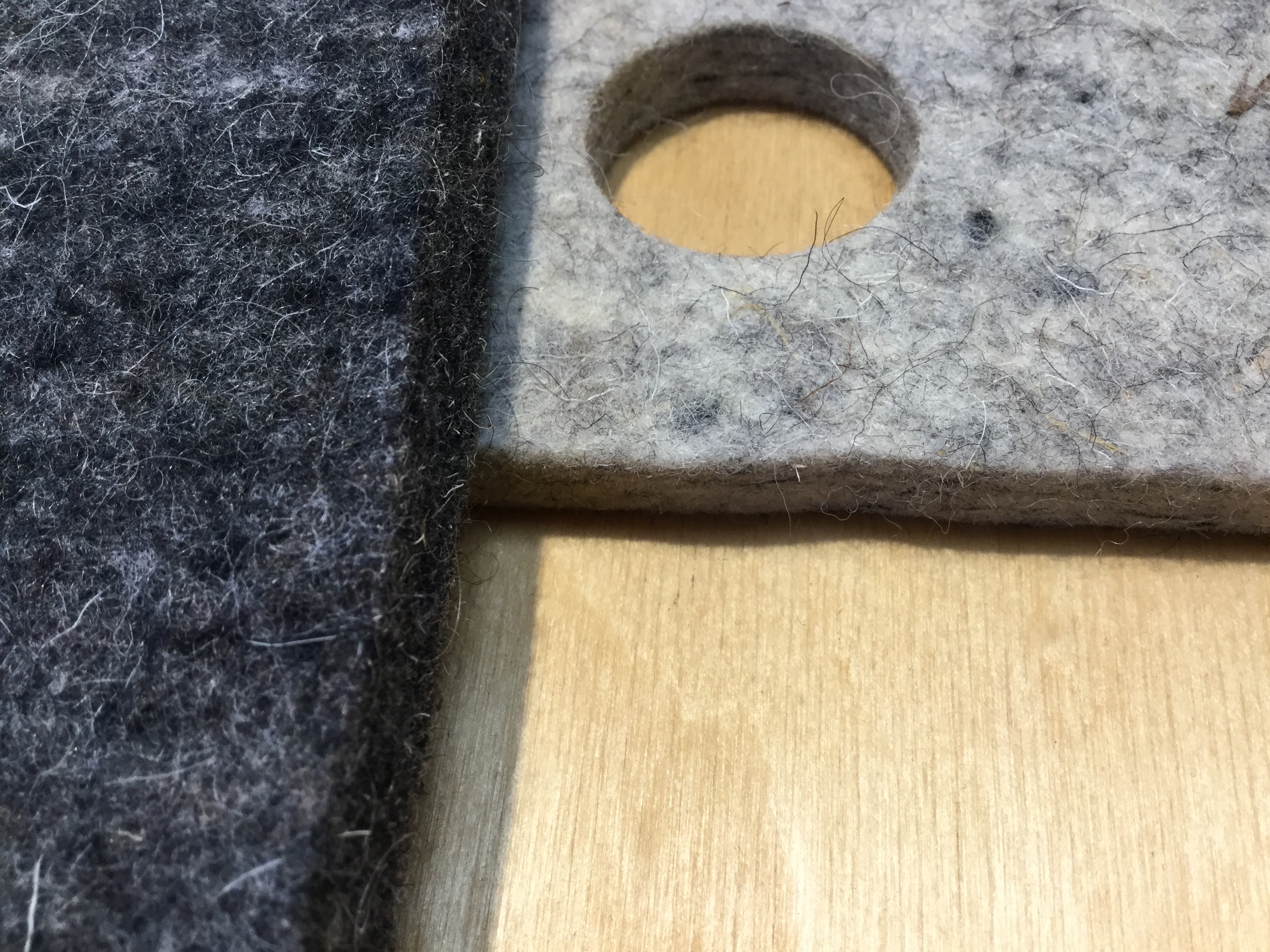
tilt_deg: -61.0
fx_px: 1137
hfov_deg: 58.4
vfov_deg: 45.4
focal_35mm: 31
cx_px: 635
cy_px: 476
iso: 32
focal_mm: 3.3
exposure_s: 1/33
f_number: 2.4
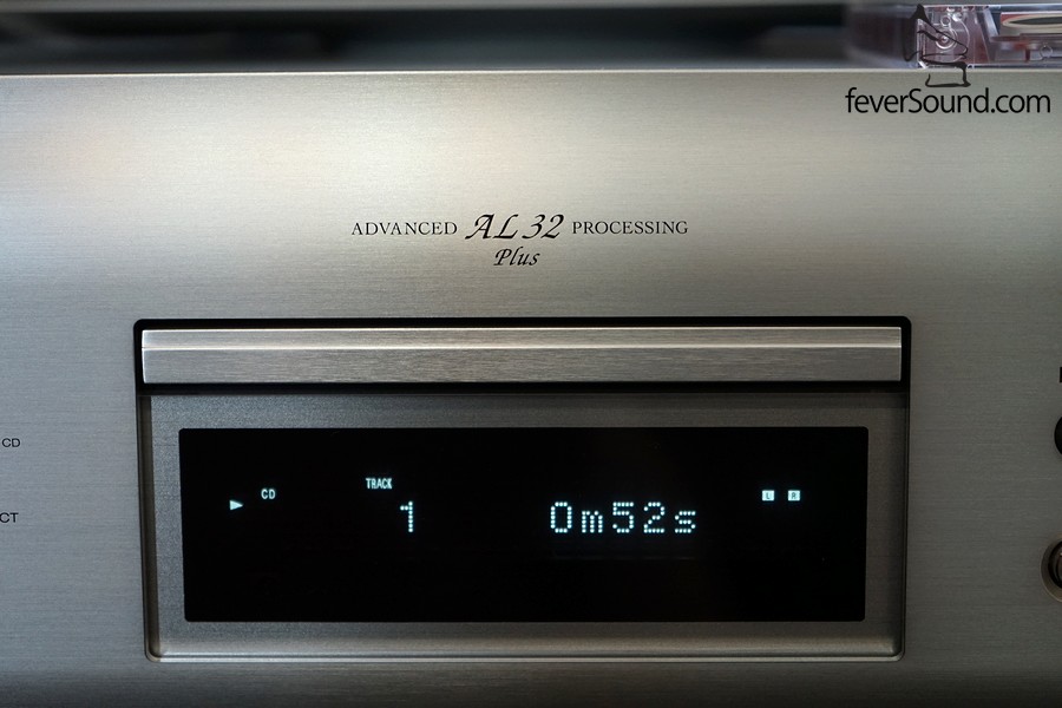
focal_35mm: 70
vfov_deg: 19.5
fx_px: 2065
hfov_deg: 28.8
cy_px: 354
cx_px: 531
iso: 1600
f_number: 5.6
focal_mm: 70
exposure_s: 1/50
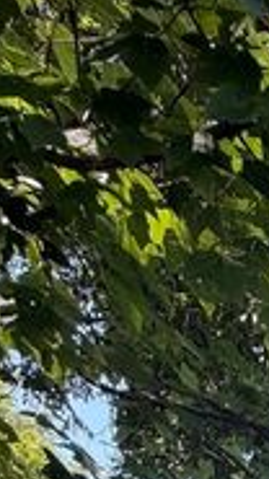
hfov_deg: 16.6
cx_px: 535
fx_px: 698
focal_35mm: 55
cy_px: 835
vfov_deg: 23.1
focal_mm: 2.22
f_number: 2.2
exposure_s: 1/502
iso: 50
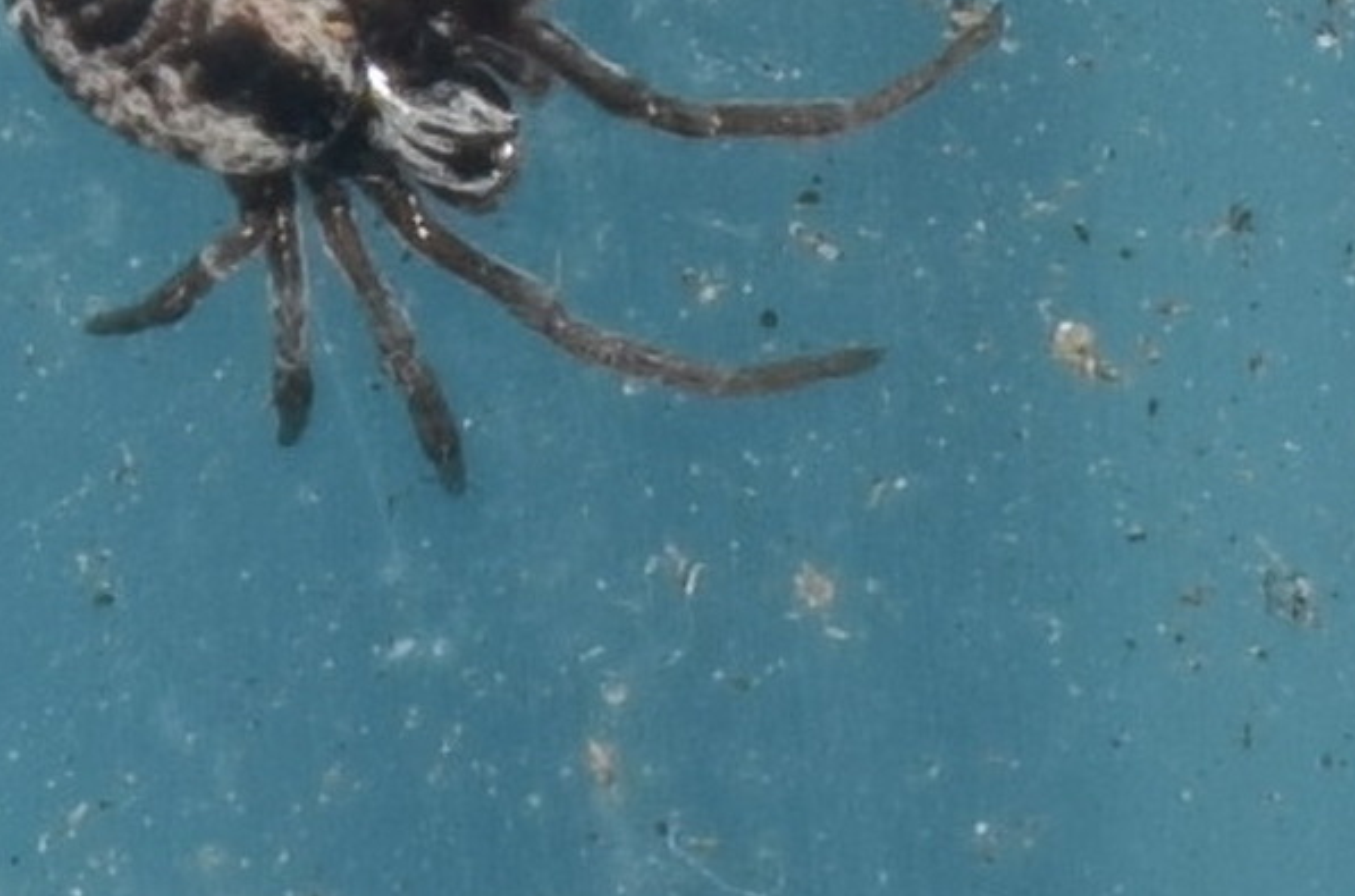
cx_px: 488
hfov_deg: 6.1
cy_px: 286
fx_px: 12767
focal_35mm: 340
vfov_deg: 4.0
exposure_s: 1/60
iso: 100
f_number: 8
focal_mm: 140
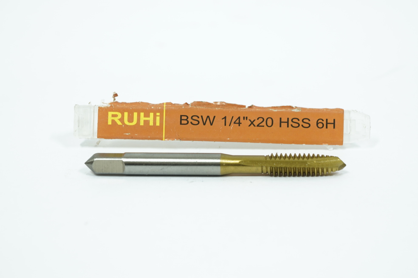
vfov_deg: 13.0
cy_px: 139
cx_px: 209
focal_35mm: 105
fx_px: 1219
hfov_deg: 19.5
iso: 640
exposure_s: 1/3
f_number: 8
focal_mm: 70
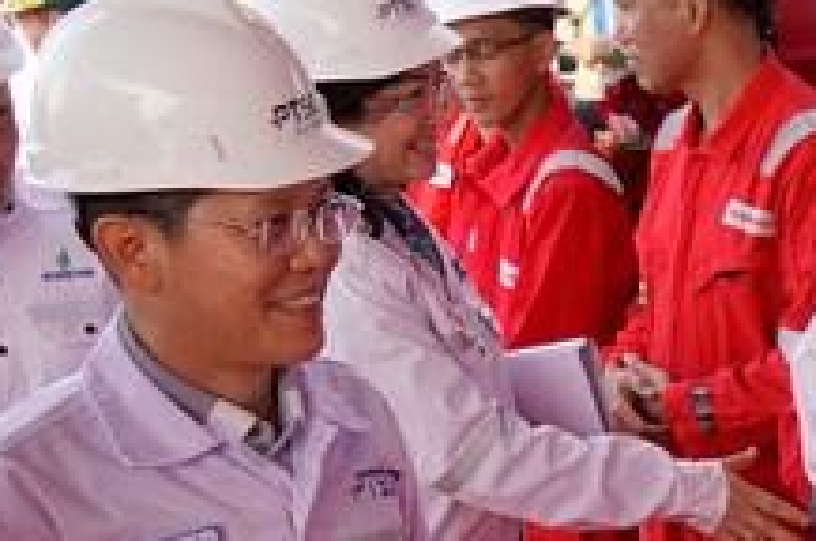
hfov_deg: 14.1
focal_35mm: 133
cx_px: 1361
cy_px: 671
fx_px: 3010
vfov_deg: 10.1
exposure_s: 1/200
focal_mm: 24
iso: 100
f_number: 4
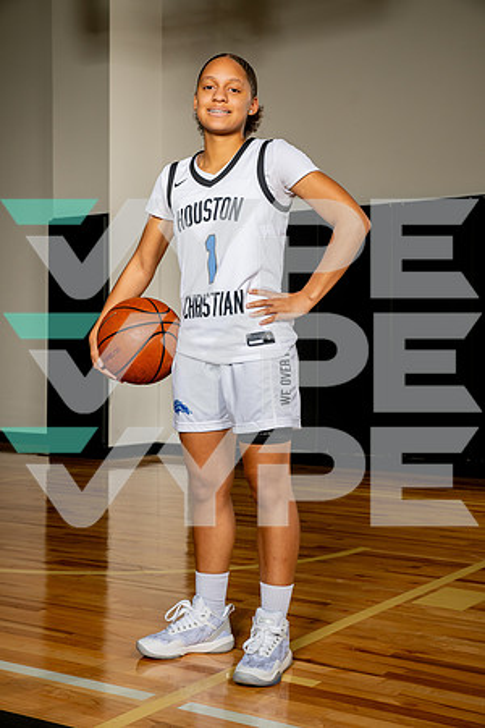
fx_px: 1111
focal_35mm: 55
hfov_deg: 24.6
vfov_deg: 36.2
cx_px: 242
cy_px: 364
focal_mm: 55
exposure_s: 1/500
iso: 250
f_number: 8
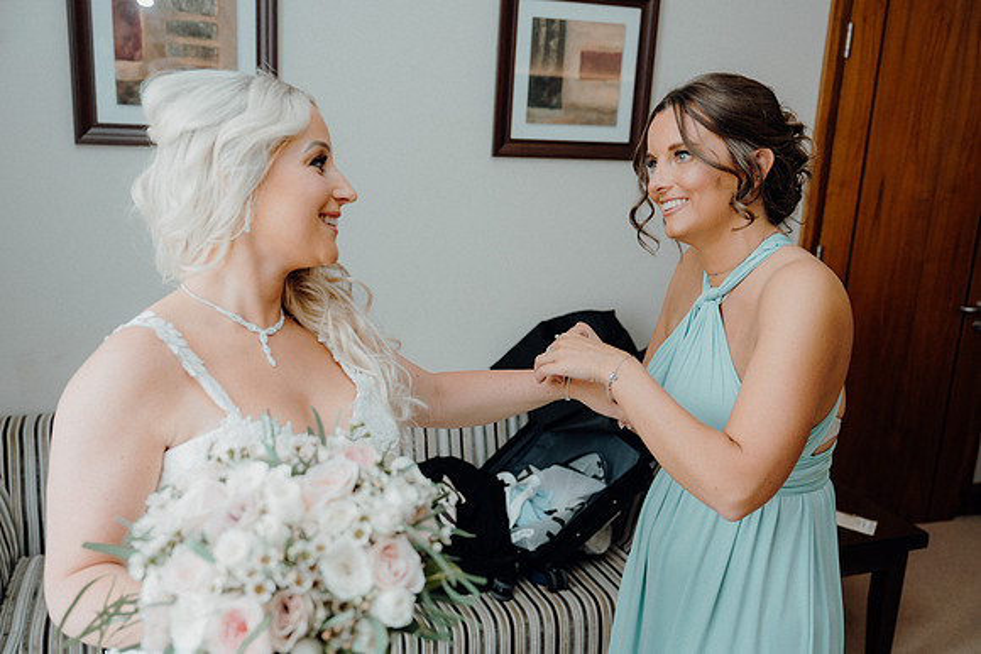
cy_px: 327
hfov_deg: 55.8
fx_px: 927
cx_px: 490
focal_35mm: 34
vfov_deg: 38.9
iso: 400
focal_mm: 34
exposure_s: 1/160
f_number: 3.5
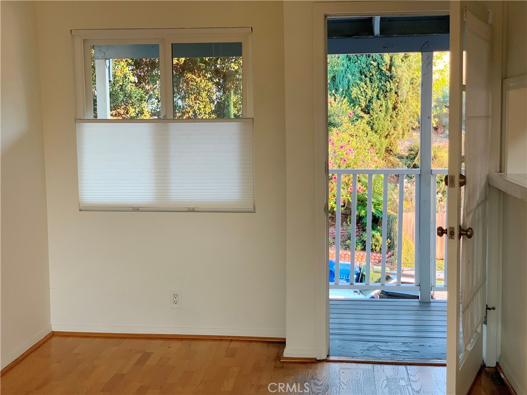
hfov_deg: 36.8
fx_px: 792
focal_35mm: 52
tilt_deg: -4.9
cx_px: 264
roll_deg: +1.7
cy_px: 198
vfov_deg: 28.0
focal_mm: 6
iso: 100
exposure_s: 1/60
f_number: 2.4
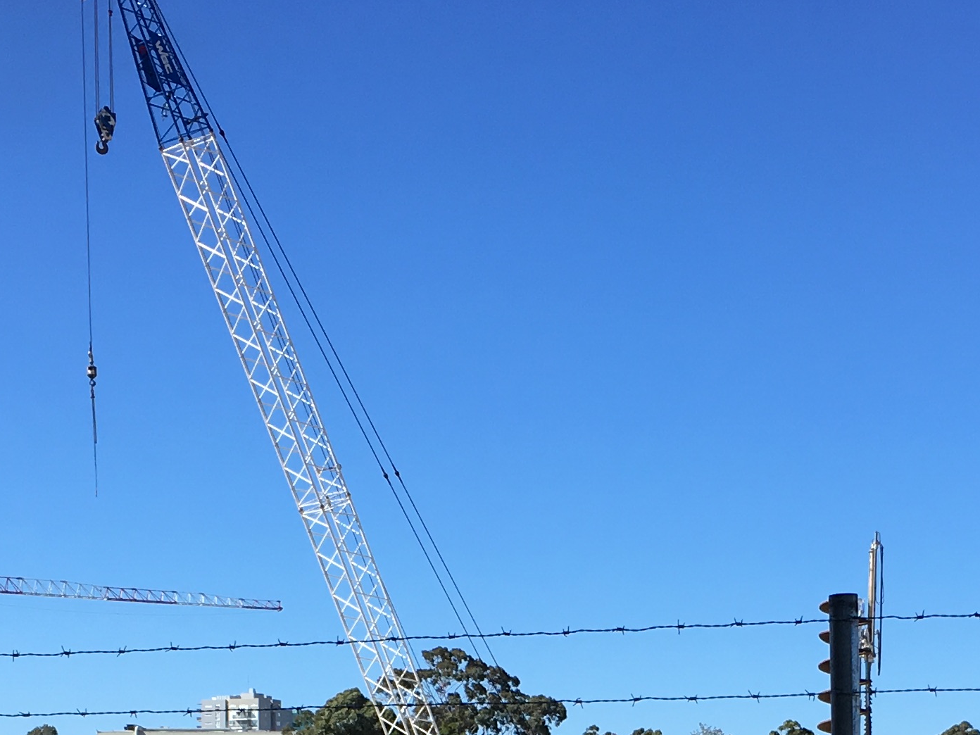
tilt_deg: -2.6
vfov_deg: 16.5
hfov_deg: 23.2
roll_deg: -0.2
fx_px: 2378
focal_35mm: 84
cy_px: 985
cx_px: 658
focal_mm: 4.15
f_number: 2.2
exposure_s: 1/1202
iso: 25
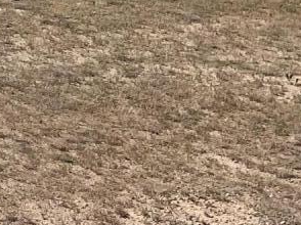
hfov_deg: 9.9
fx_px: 1538
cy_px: -105
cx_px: -415
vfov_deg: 8.2
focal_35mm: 177
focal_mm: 4.2
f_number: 1.6
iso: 32
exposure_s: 1/5814
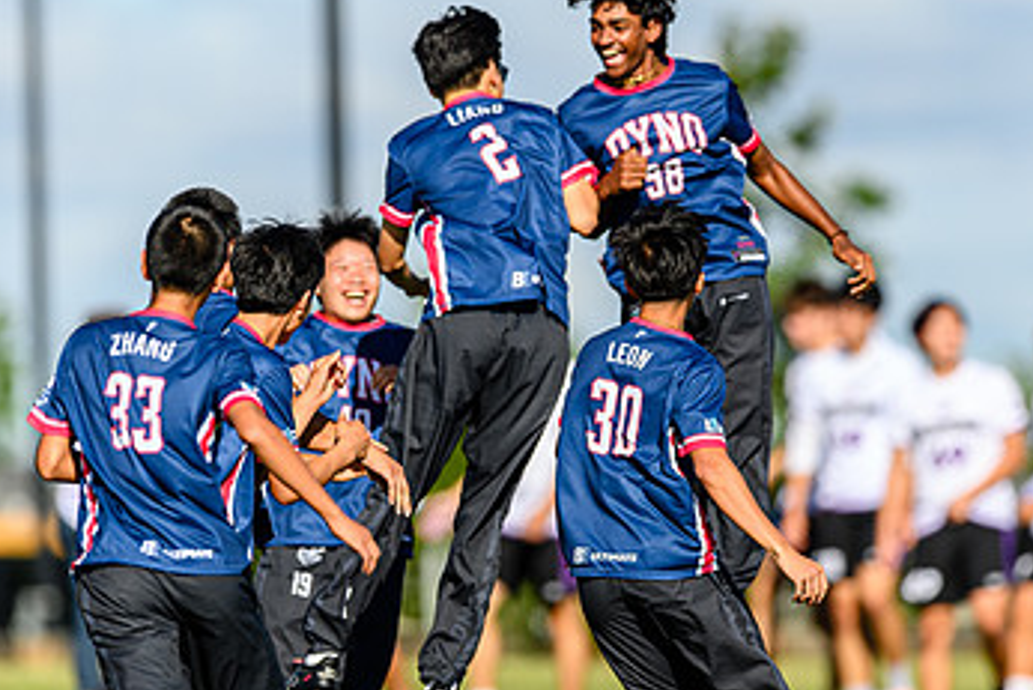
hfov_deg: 3.1
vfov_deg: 2.1
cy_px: 414
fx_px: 19232
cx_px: 603
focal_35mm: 670
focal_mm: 400
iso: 100
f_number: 3.2
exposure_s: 1/1600
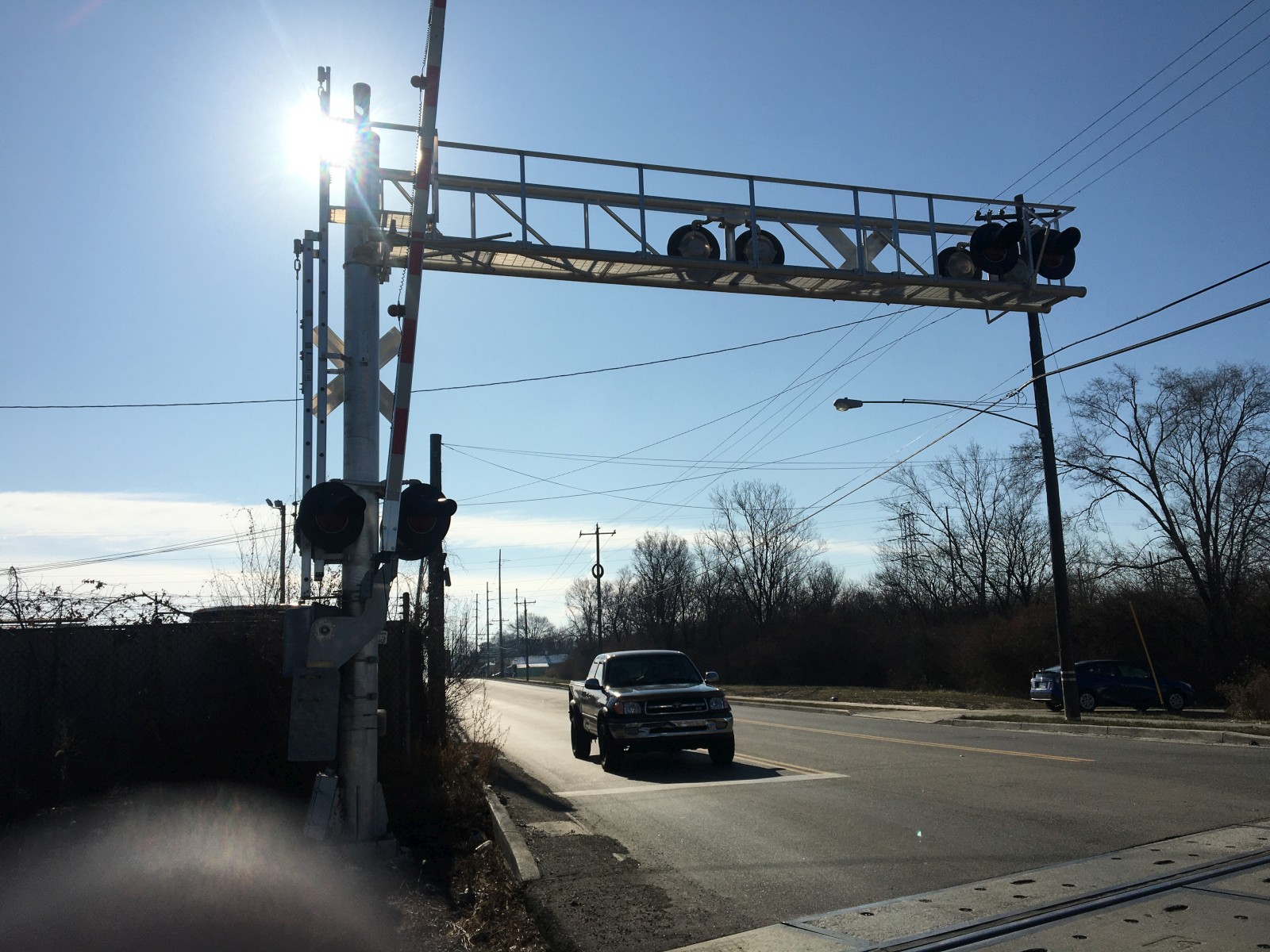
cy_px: 476
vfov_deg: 48.2
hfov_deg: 61.7
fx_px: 1064
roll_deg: +2.8
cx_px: 635
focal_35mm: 29
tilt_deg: +9.6
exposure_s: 1/5128
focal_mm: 4.15
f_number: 2.2
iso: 25
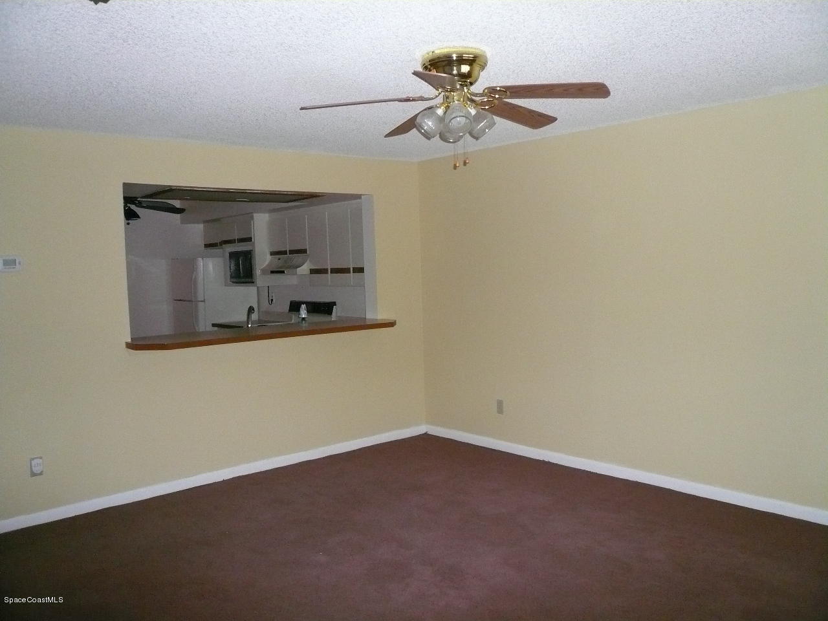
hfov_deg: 63.4
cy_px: 310
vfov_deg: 49.7
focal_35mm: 28
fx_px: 670
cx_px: 414
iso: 400
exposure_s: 1/30
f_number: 2.8
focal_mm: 4.6
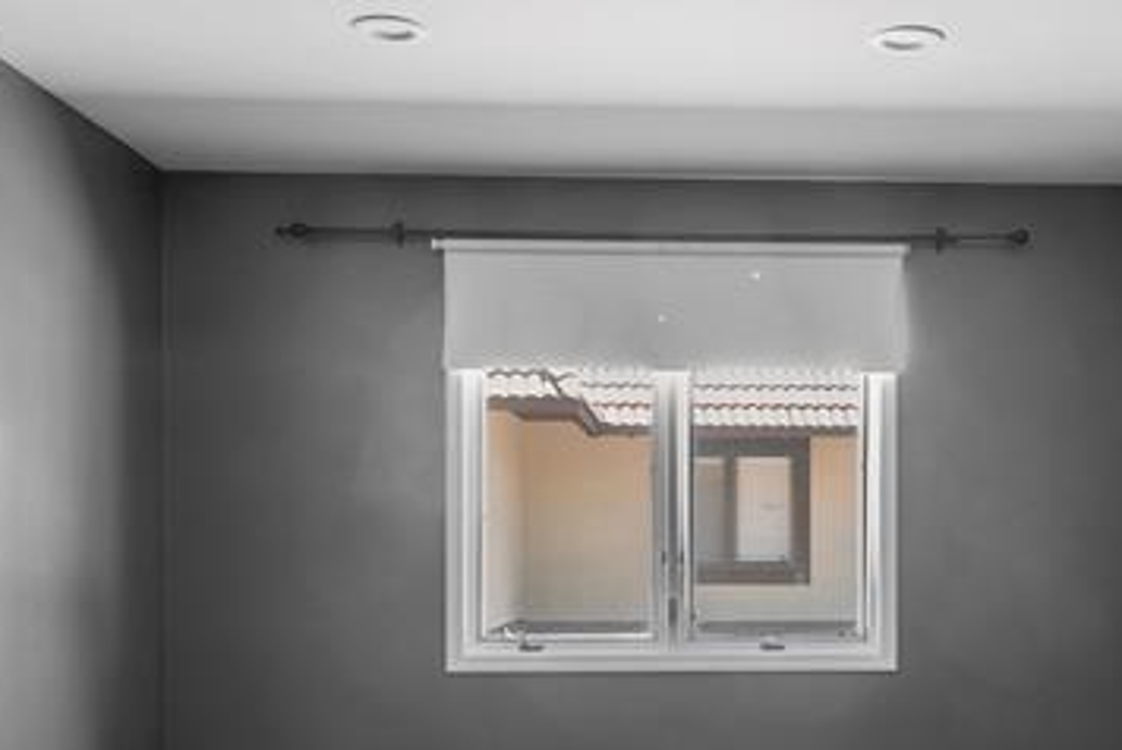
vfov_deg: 29.0
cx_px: 734
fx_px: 1435
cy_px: 518
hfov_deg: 42.2
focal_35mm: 46
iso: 250
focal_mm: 16
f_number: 9
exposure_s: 1.3
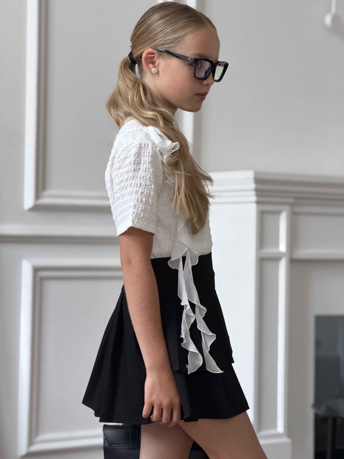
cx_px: 172
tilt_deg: +0.0
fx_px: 1325
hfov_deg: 14.8
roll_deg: -1.6
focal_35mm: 100
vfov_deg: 19.6
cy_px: 230
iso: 400
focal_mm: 16.89
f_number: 2.8
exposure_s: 1/120
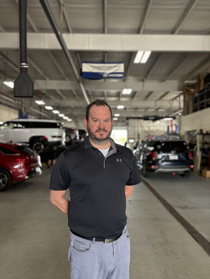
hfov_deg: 53.1
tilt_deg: +1.9
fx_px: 210
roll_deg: +0.0
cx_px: 105
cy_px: 140
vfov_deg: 67.3
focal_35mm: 26
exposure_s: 1/120
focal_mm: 5.96
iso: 125
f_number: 1.6
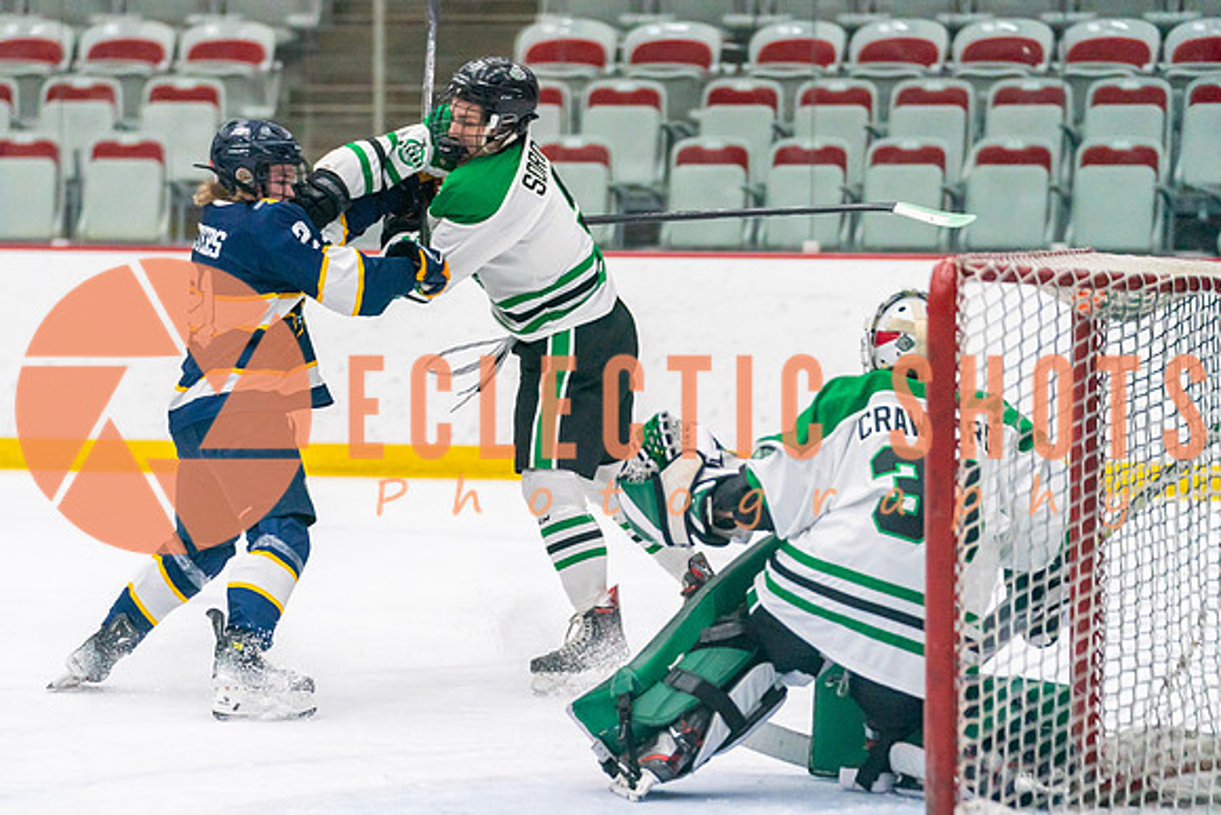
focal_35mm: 174
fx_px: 5917
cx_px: 504
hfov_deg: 11.8
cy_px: 483
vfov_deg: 7.9
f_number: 2.8
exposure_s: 1/1250
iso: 3200
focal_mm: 144
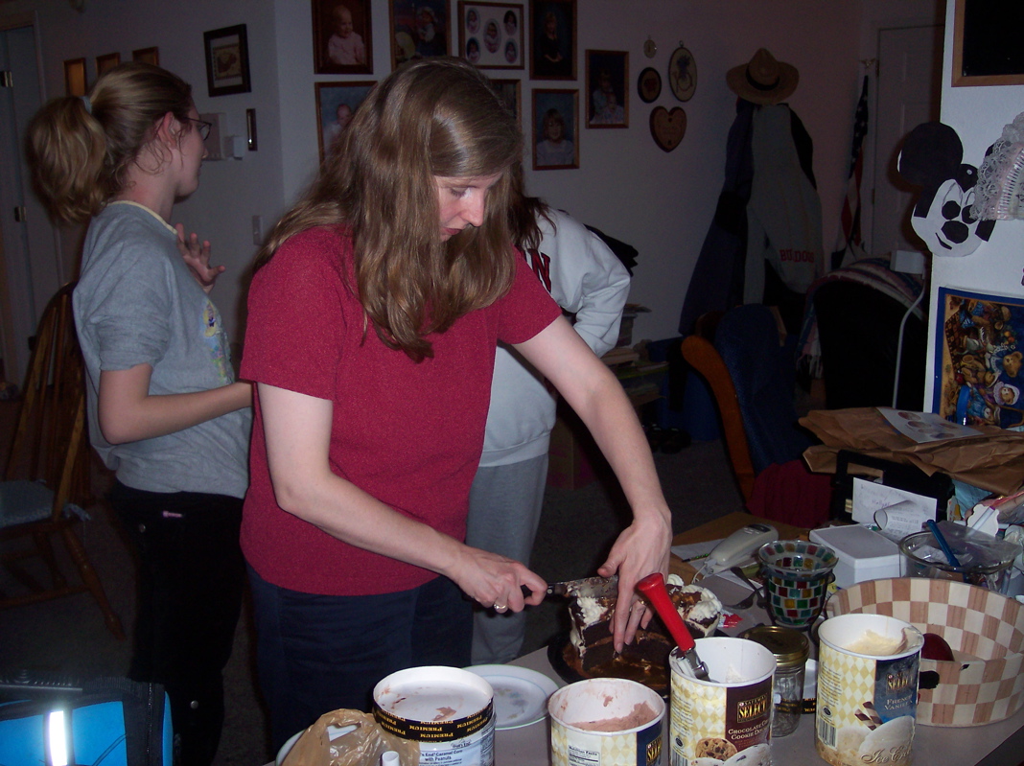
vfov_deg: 37.7
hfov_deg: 49.0
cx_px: 512
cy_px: 383
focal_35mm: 38
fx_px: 1123
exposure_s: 1/30
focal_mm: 8
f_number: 2.8
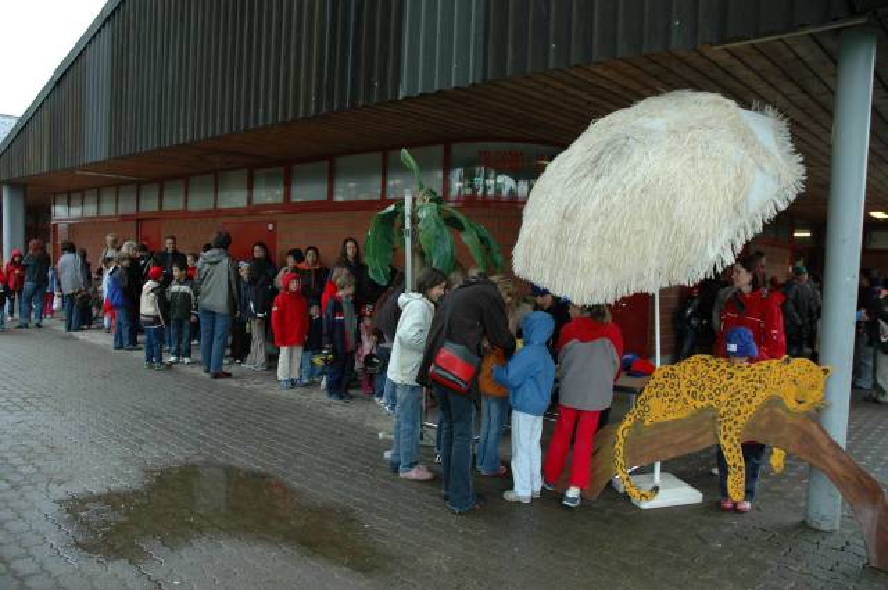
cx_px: 444
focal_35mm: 27
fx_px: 665
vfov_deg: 47.8
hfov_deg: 67.4
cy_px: 295
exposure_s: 1/80
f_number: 4.5
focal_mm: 18
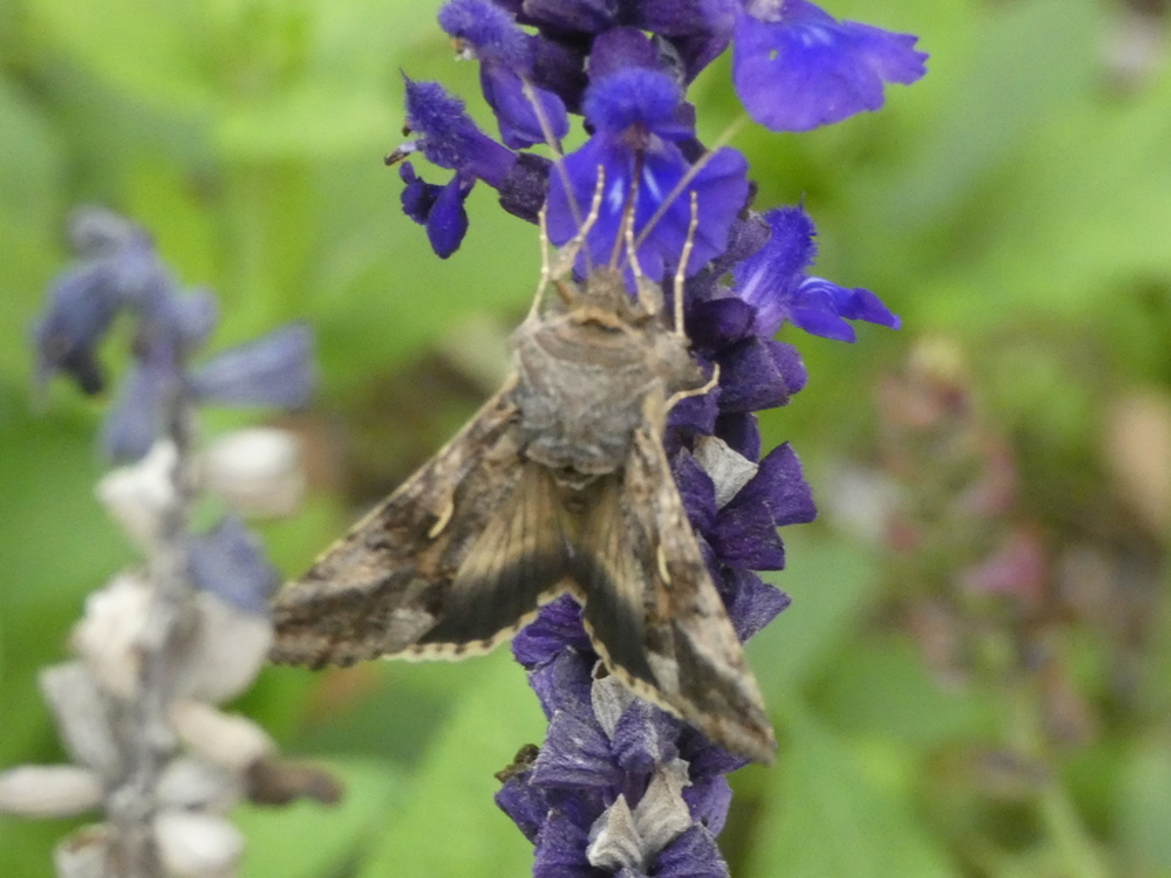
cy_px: 439
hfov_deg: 13.4
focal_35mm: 147
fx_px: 4973
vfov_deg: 10.1
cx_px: 586
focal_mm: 26.3
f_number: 5.4
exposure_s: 1/80
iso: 800
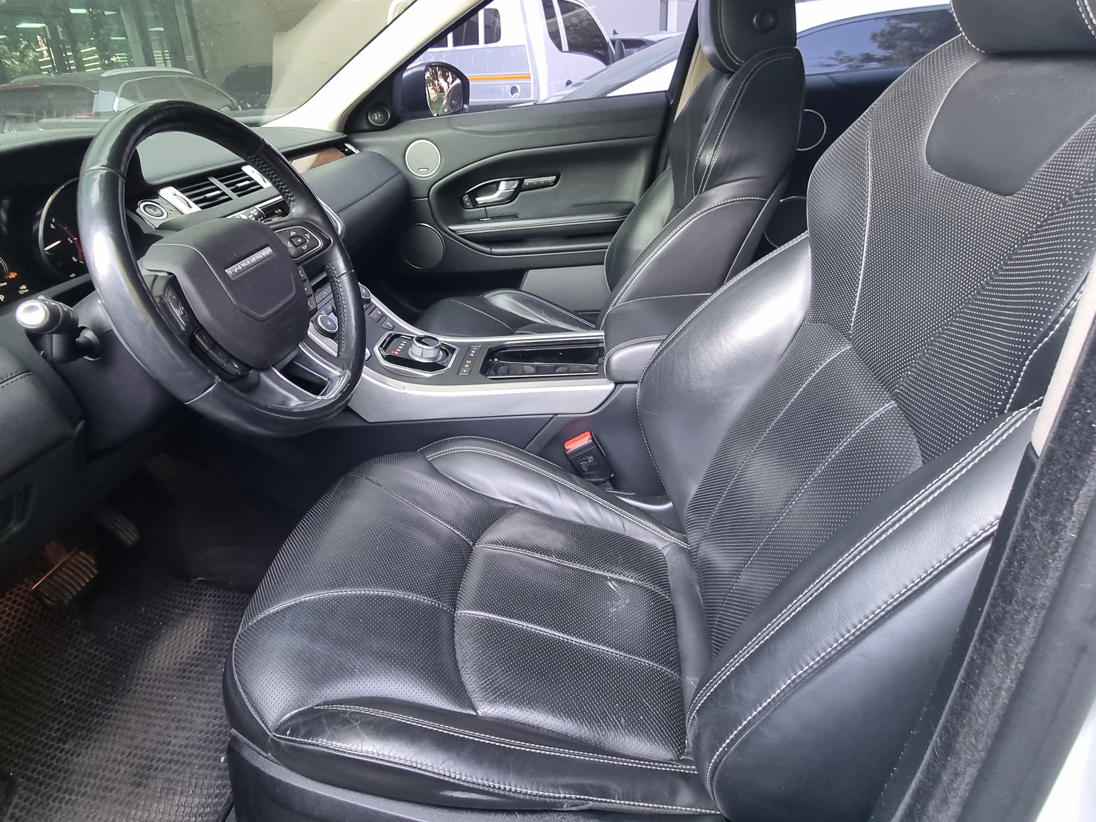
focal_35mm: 18
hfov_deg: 87.1
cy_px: 302
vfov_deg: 70.3
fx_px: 570
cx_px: 464
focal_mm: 2.2
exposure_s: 1/60
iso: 125
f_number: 2.2
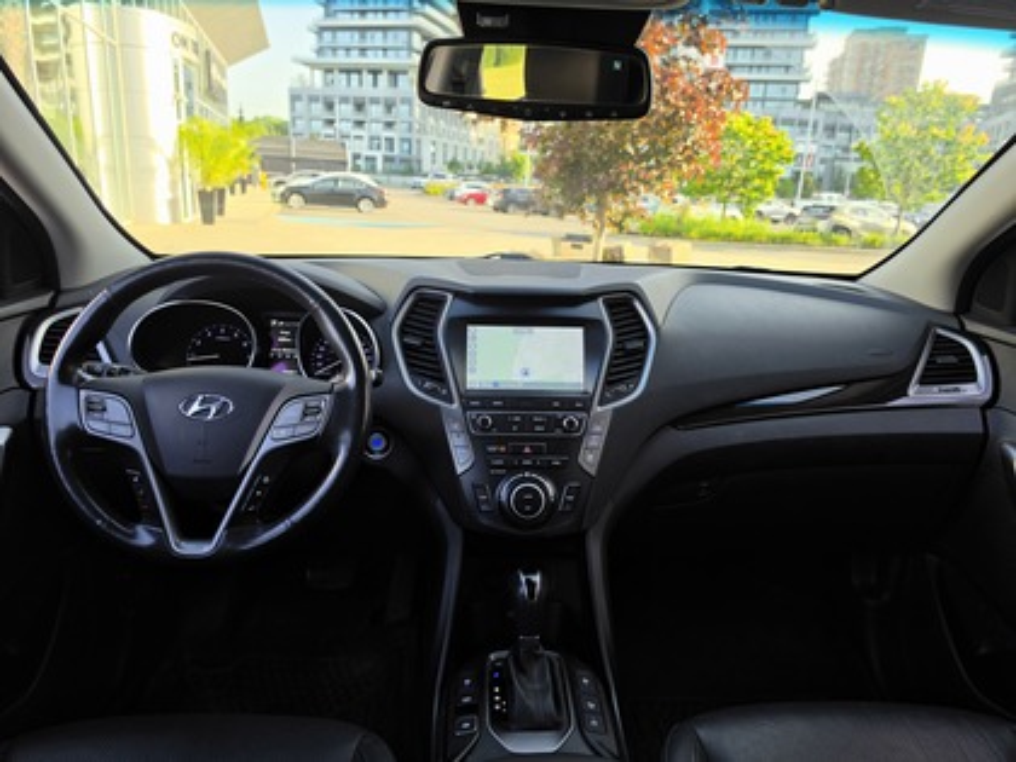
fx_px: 675
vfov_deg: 58.9
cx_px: 508
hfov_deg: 73.9
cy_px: 381
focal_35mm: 23
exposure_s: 1/359
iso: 20
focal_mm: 6.5
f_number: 1.4
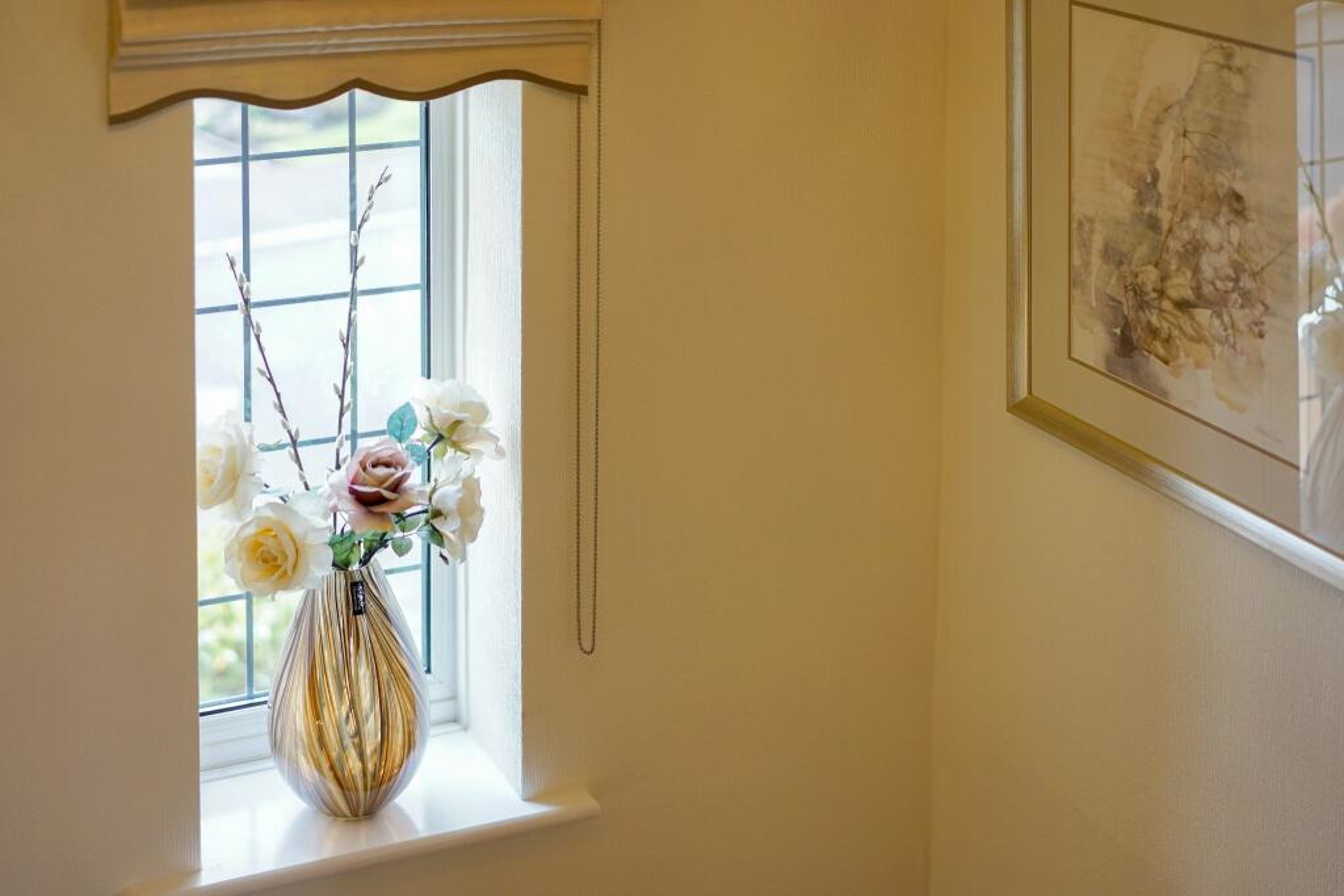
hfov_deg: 36.2
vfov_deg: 24.6
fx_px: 2053
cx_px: 672
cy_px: 448
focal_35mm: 55
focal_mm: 55
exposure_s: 1/250
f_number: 2
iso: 250
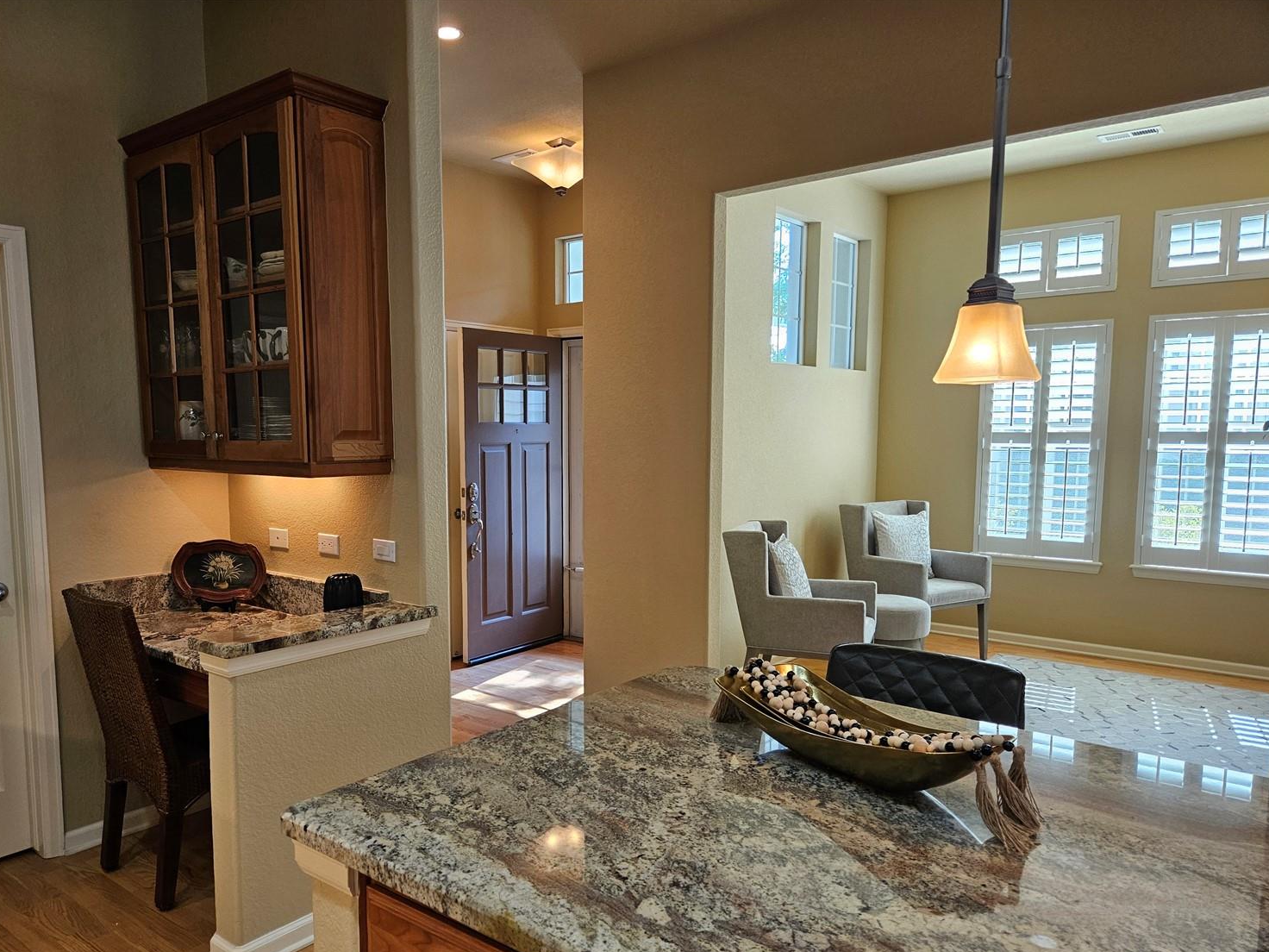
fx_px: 916
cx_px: 601
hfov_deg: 69.3
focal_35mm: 25
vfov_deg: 54.8
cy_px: 514
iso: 160
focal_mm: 5.4
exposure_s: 1/120
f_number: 1.8
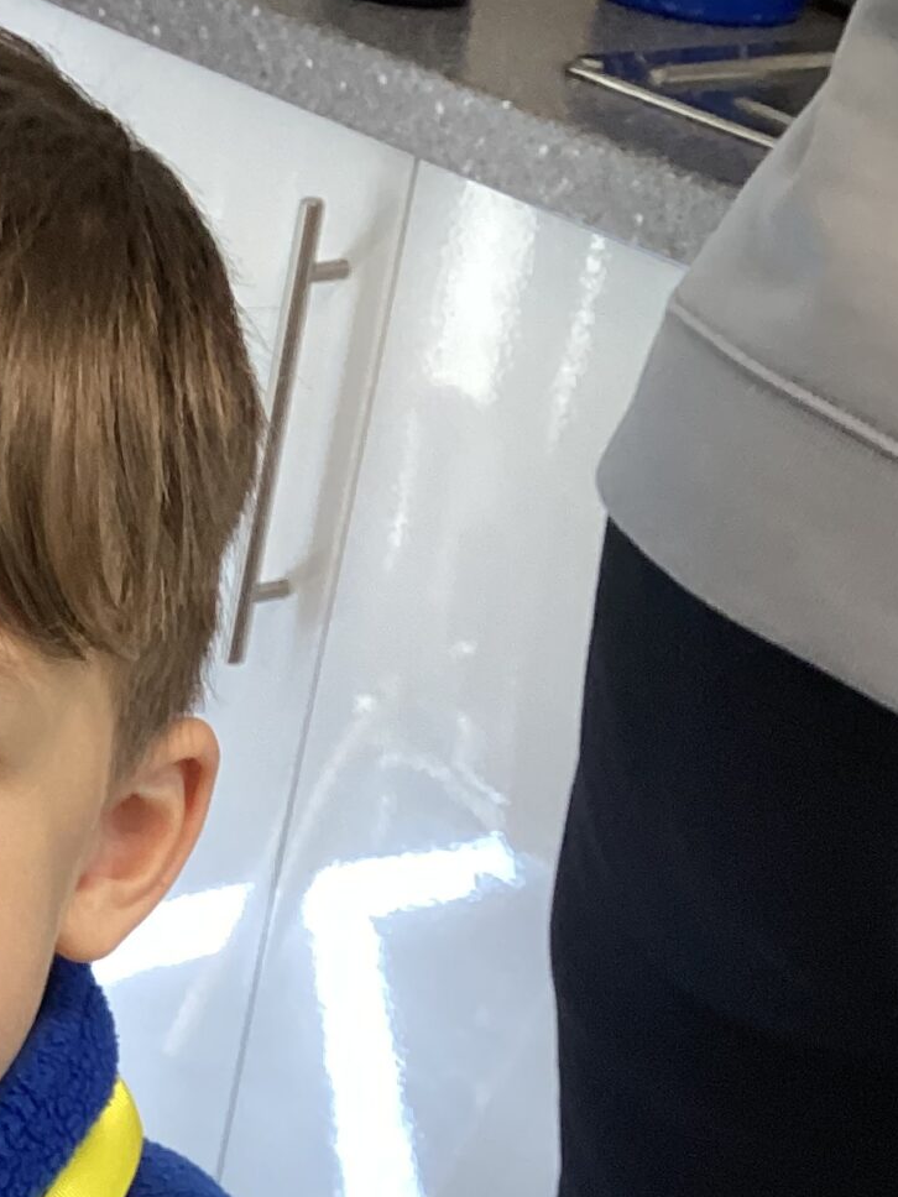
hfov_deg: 17.2
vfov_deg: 22.2
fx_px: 2836
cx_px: -157
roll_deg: -5.3
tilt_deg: -36.6
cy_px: 1405
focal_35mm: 82
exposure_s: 1/50
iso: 100
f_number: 2.4
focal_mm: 3.3
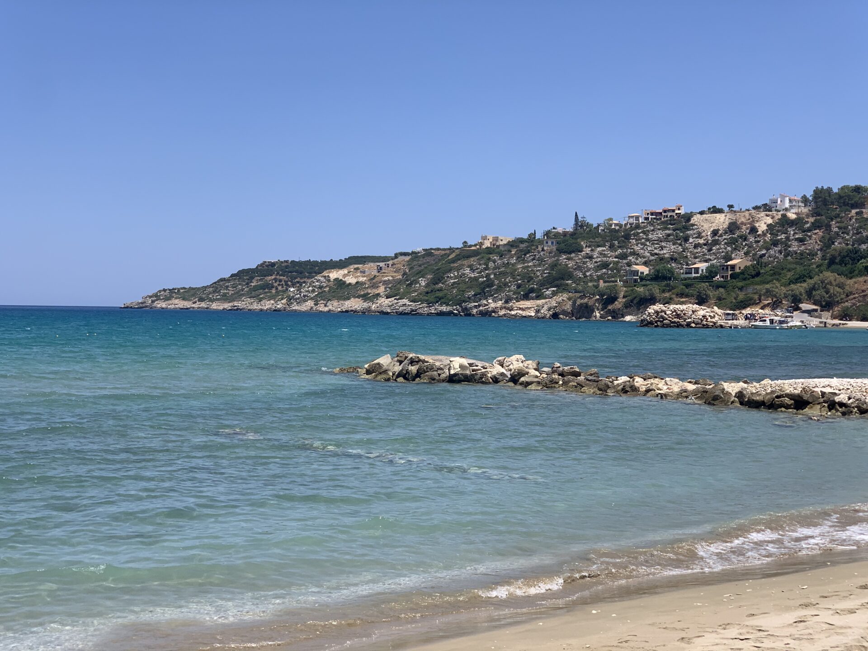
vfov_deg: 28.0
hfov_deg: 36.8
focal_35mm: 52
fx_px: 1304
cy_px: 326
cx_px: 434
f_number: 2.4
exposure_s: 1/1497
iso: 16
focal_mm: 6
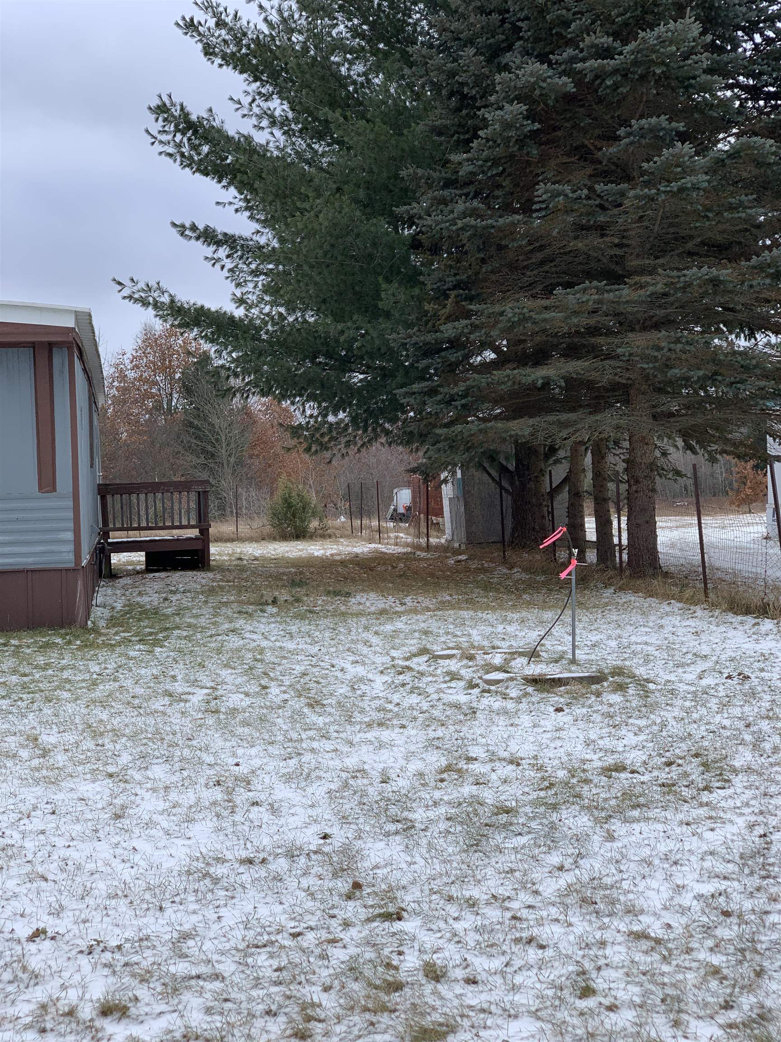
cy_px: 521
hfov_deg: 28.0
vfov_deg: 36.8
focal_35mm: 52
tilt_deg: -1.3
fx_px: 1564
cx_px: 390
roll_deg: +2.8
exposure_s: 1/424
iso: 16
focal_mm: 6
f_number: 2.4
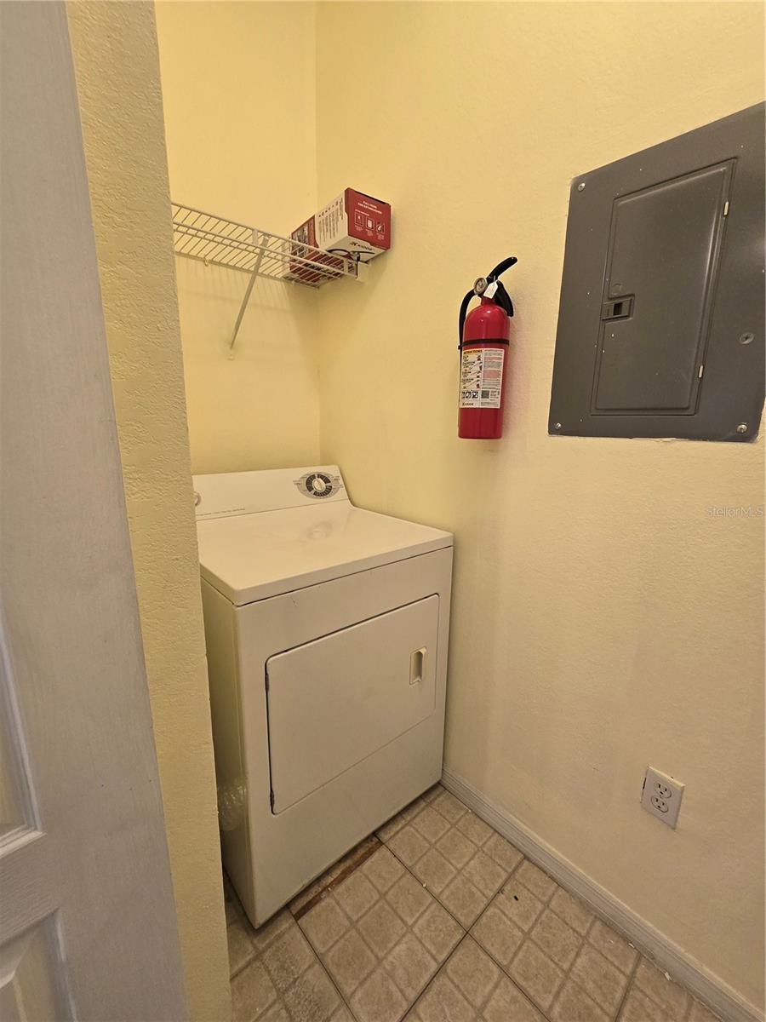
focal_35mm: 13
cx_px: 383
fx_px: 384
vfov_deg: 106.2
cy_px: 511
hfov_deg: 89.9
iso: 160
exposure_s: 1/60
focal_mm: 2.2
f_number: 2.2
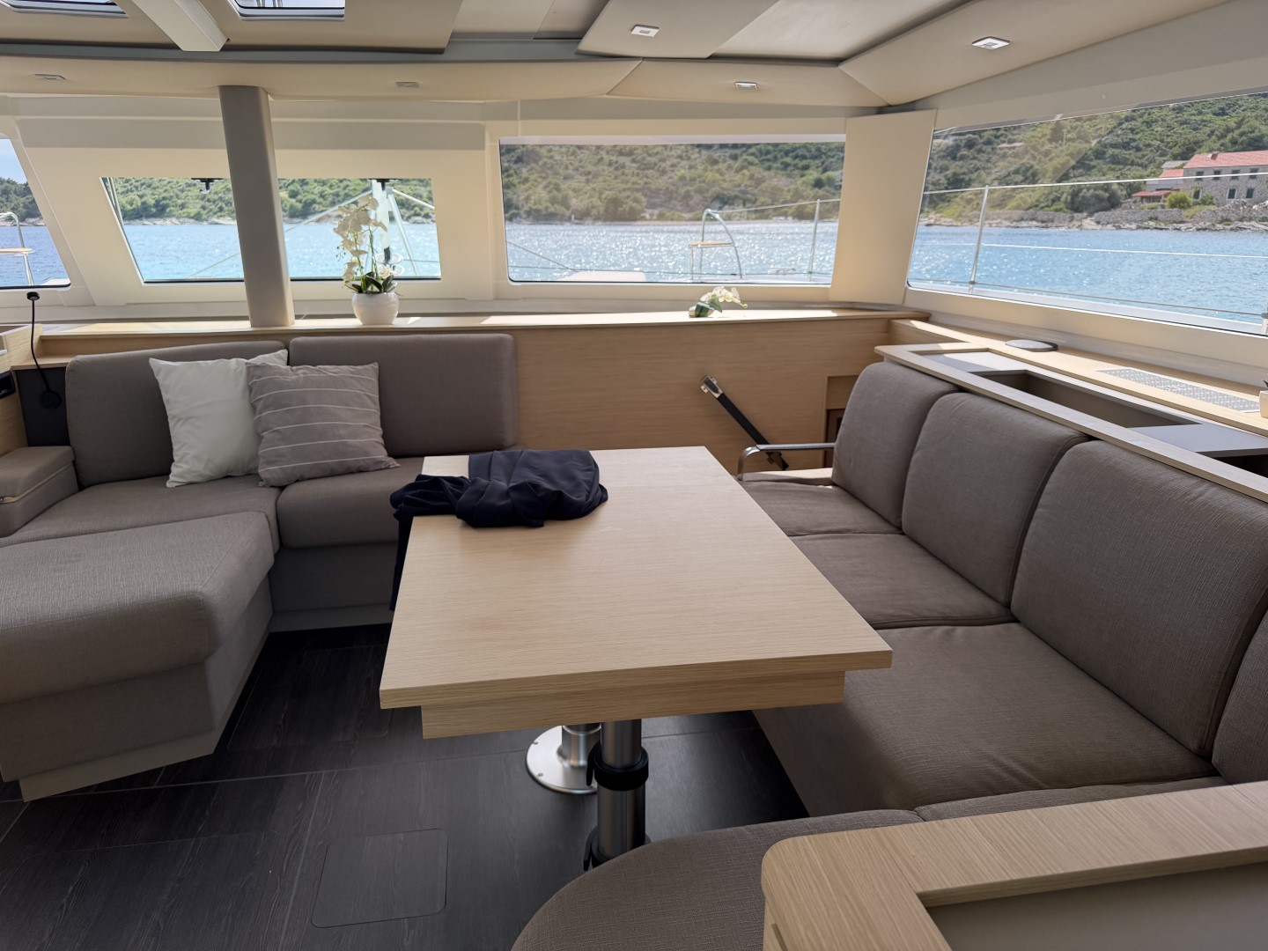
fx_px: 879
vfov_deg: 56.8
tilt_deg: -16.5
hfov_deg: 71.6
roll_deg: +0.9
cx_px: 634
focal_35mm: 24
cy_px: 476
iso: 100
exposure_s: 1/1018
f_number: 1.78
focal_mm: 6.76
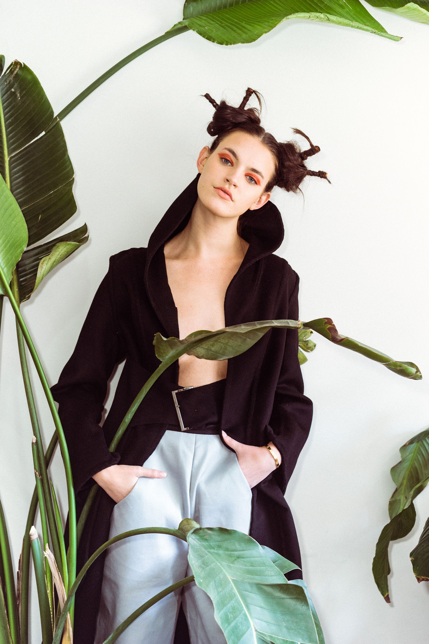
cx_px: 214
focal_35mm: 55
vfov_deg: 36.2
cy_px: 322
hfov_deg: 24.6
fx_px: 983
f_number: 3.5
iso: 1250
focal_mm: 55
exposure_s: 1/100
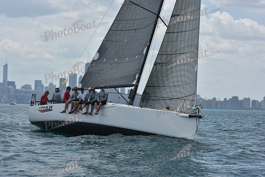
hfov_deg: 20.4
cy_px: 88
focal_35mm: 100
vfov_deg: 13.7
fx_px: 736
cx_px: 132
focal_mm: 100
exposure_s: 1/1250
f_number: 9
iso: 250
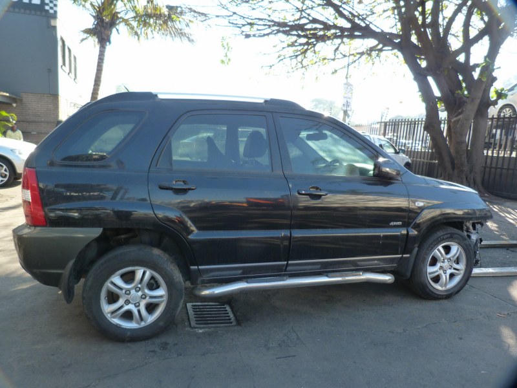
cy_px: 194
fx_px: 373
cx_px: 258
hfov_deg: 69.4
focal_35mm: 25
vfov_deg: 54.9
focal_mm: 4.5
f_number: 2.8
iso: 125
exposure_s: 1/125
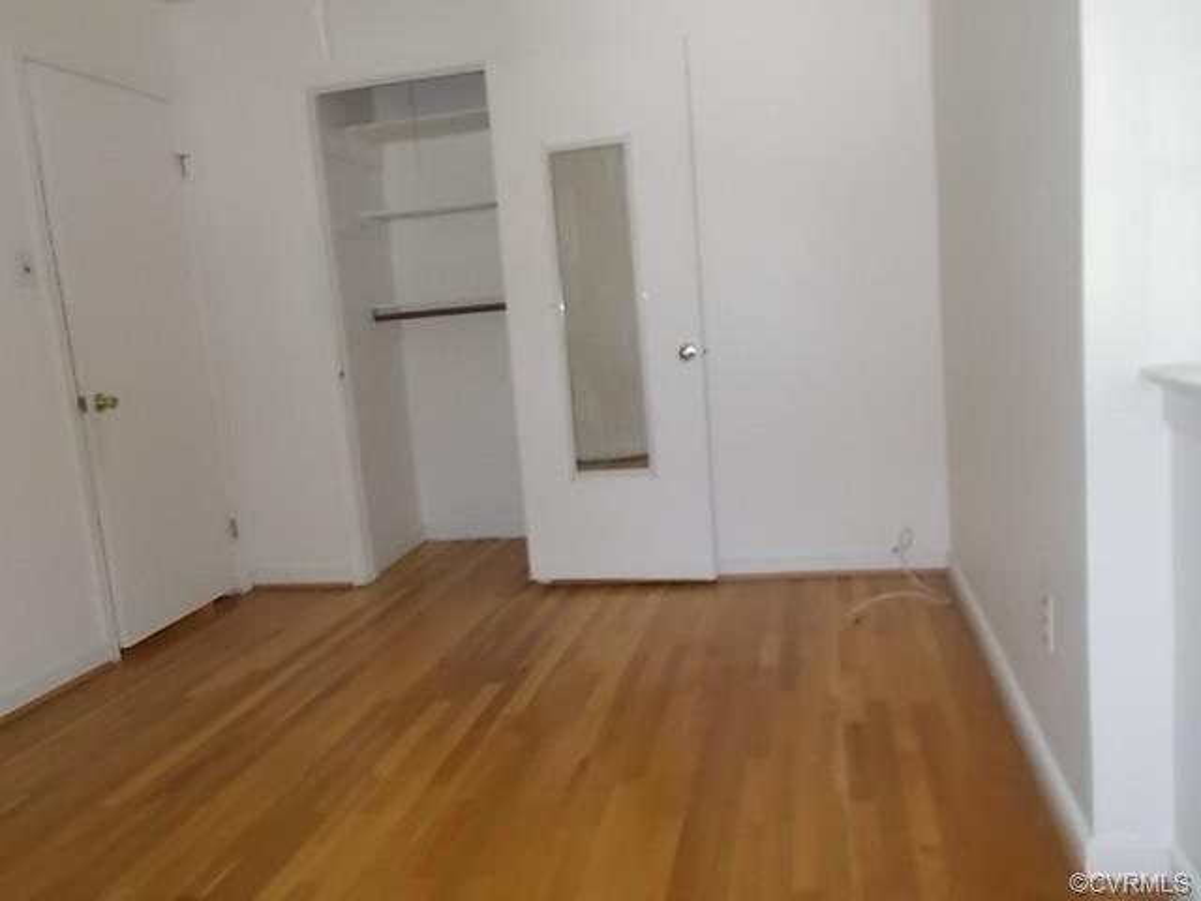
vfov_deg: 46.8
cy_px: 450
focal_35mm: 30
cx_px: 600
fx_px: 1041
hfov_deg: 60.0
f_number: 3.4
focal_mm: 5.3
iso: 200
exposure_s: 1/25
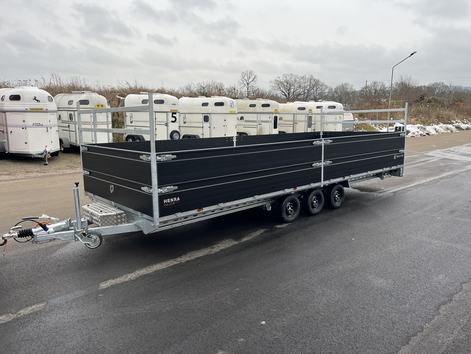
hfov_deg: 67.3
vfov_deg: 53.1
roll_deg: +0.4
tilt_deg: -13.1
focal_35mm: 26
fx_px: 354
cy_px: 177
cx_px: 236
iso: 40
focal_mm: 5.1
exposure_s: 1/273
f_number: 1.6
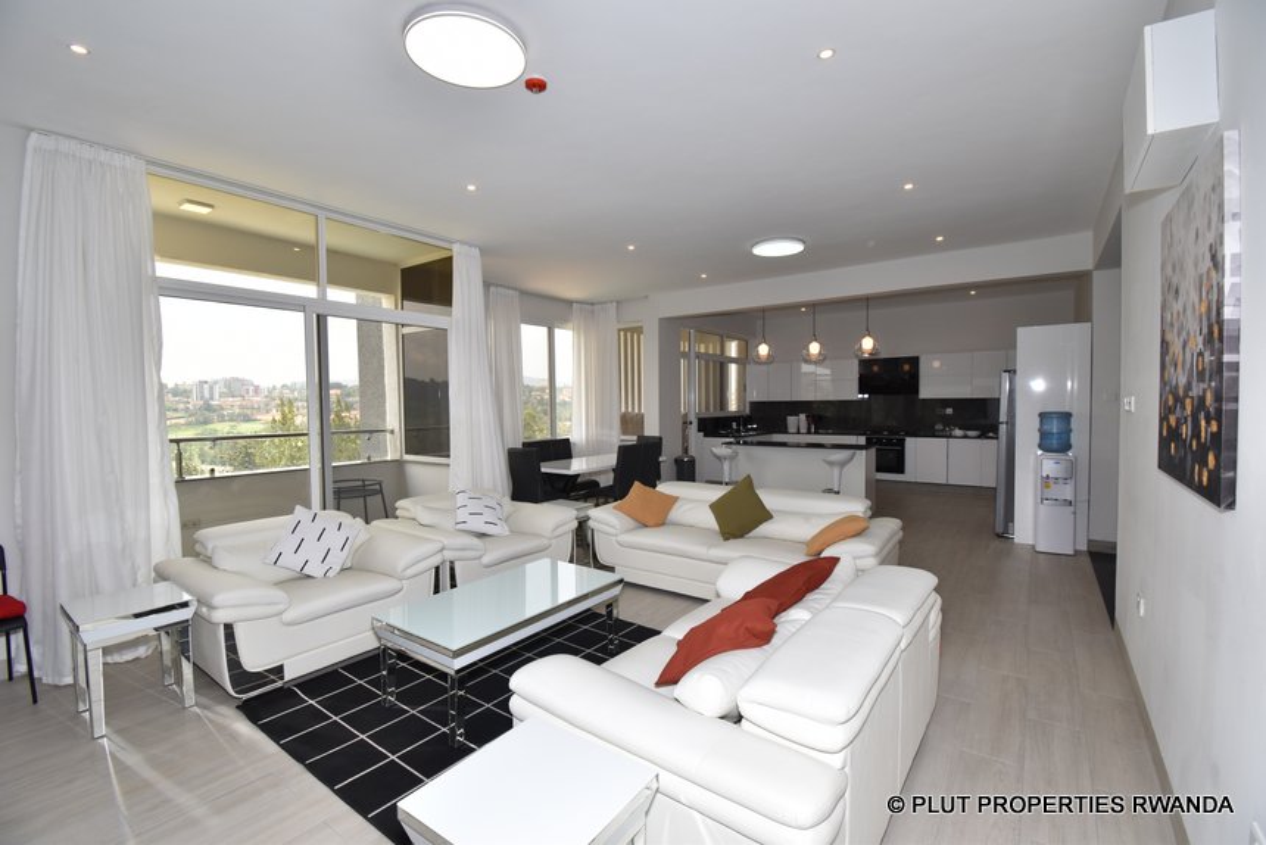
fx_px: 528
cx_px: 633
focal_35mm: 15
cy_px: 422
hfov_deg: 100.4
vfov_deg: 77.4
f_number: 8
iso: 320
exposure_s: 1/80
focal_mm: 10
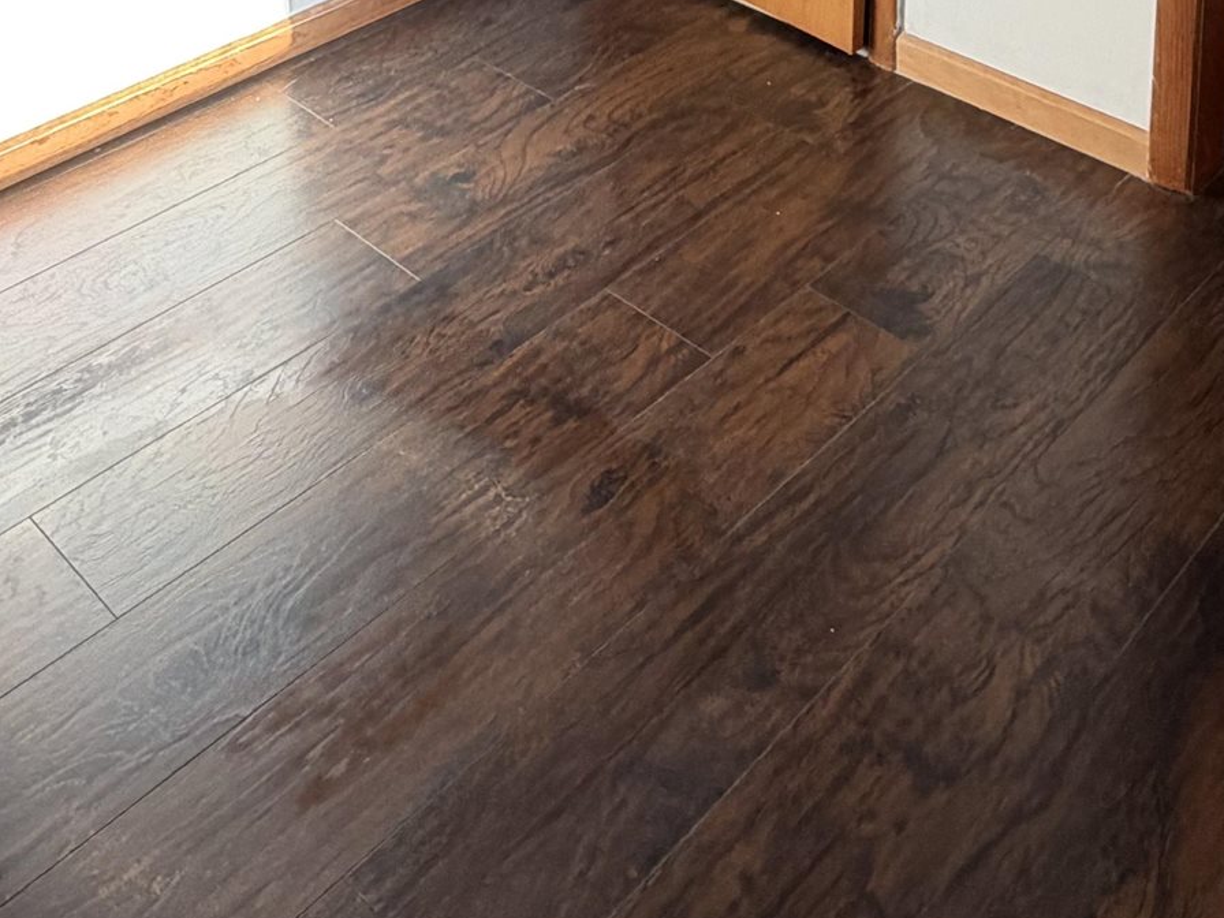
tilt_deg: -7.8
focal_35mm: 48
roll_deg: +0.1
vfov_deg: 22.4
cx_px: 514
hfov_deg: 39.5
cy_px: -592
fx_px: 1697
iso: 64
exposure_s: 1/121
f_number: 2.2
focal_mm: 2.22
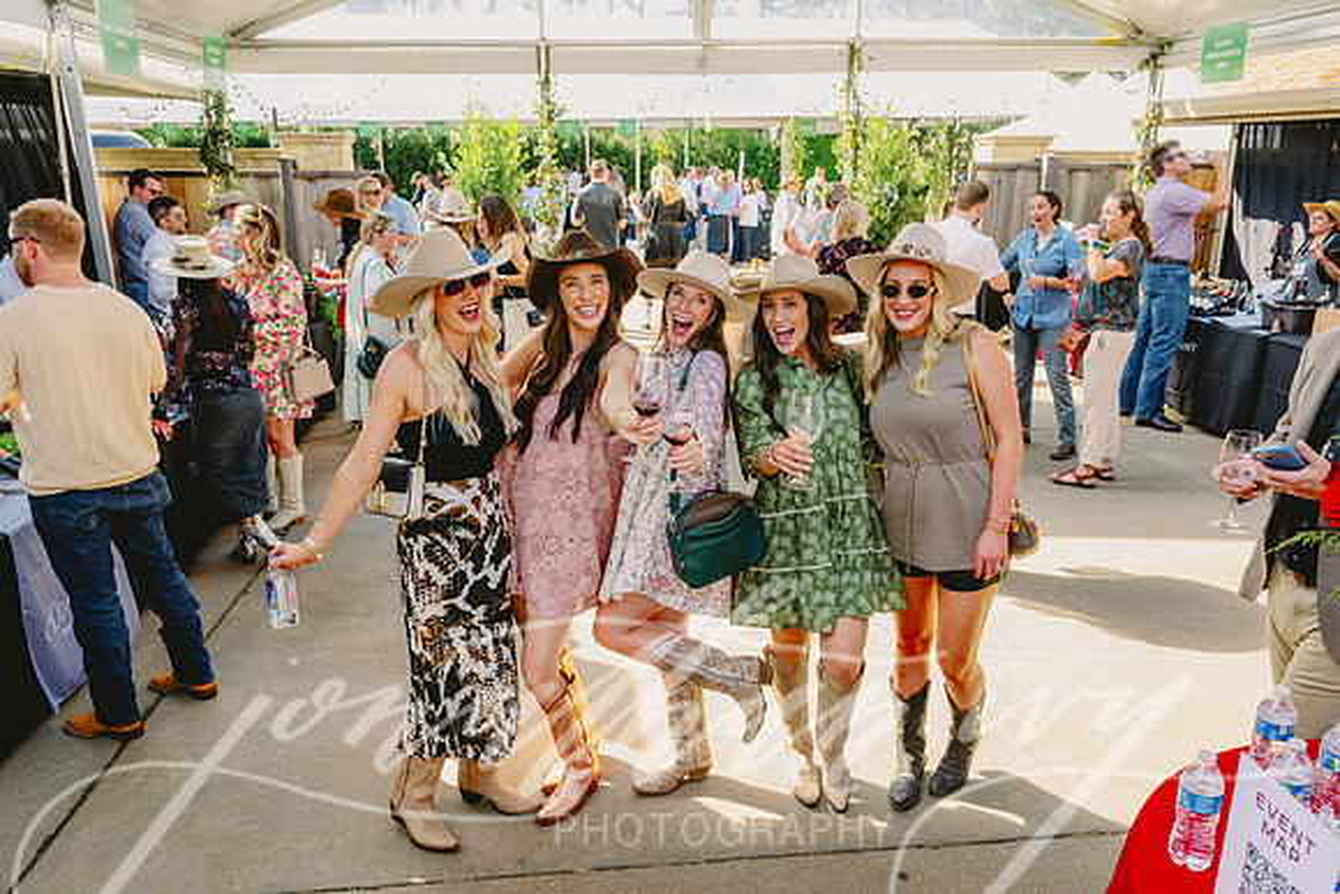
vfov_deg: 46.7
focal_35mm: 28
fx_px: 1034
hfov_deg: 65.9
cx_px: 670
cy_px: 488
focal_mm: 24
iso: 500
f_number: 5.6
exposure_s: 1/250
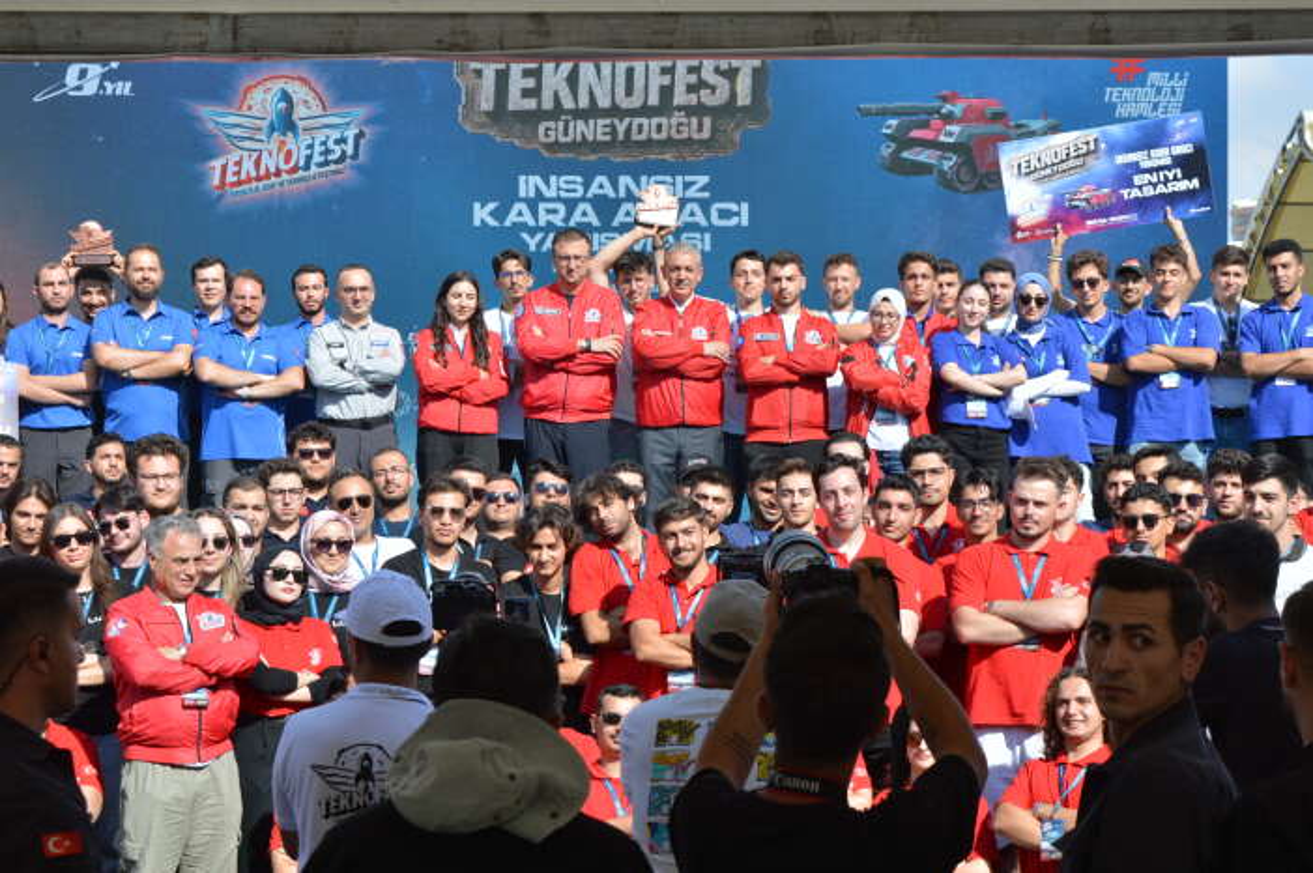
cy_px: 436
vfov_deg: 16.5
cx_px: 656
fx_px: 3007
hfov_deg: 24.6
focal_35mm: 82
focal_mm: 55
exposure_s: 1/250
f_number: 8
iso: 100
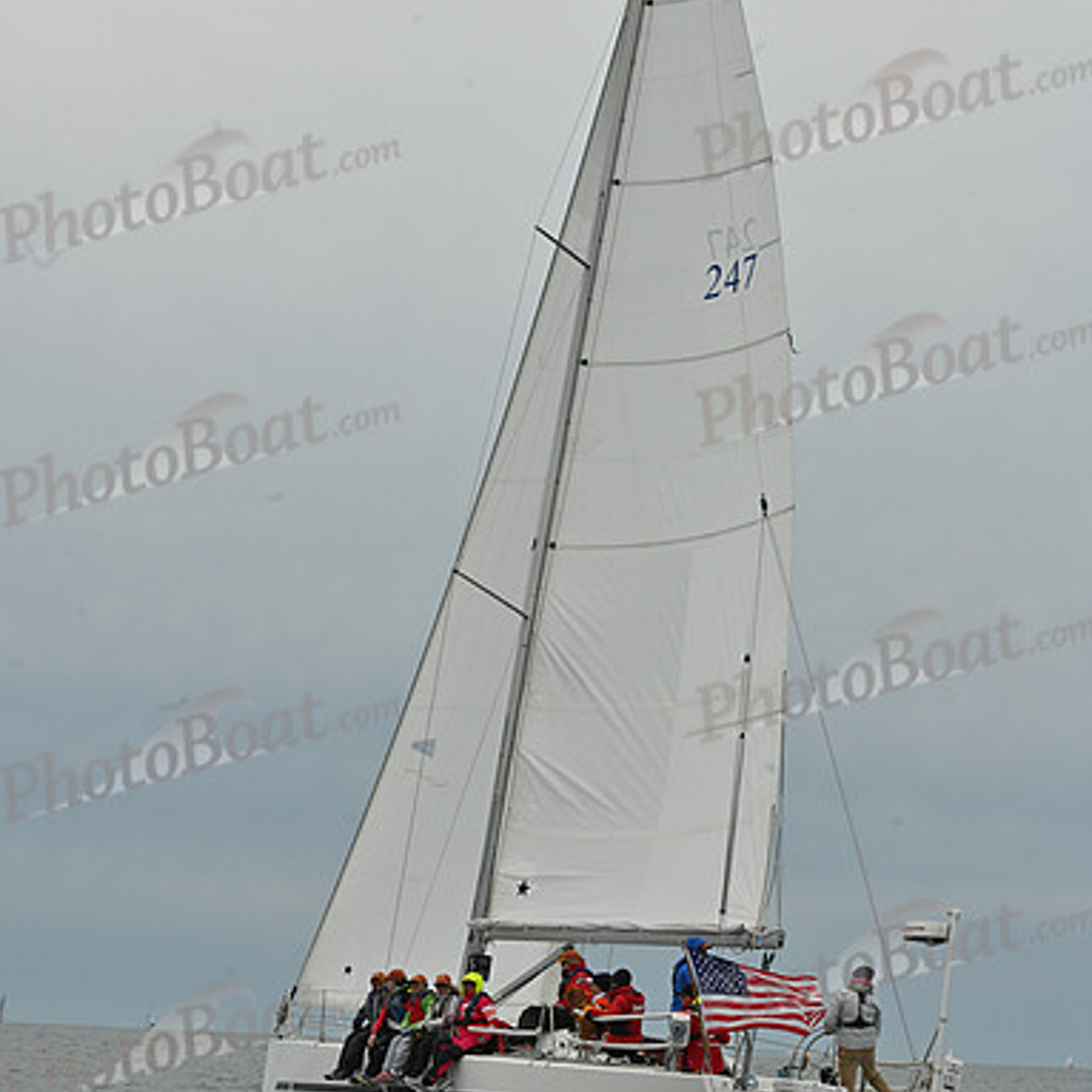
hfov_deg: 19.3
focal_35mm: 90
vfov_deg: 19.3
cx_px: 549
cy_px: 562
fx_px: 3212
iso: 320
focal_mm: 70
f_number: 14
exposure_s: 1/1000
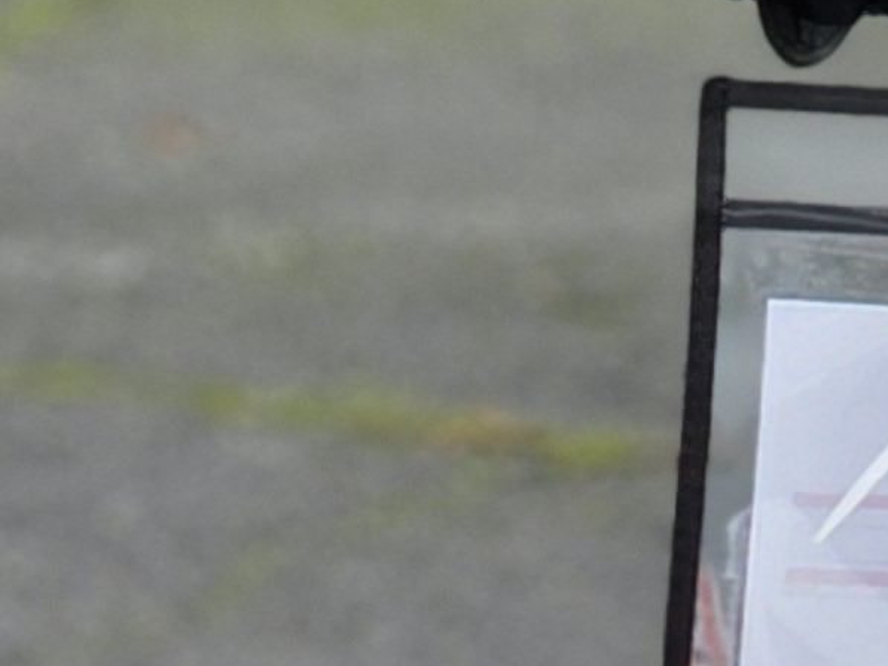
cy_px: 1794
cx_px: 595
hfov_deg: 4.3
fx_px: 11854
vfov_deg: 3.2
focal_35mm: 462
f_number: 2.4
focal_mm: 7.9
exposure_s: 1/203
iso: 50
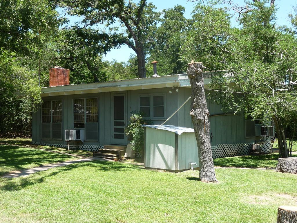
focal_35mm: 48
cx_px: 148
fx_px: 412
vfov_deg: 30.3
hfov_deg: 39.7
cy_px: 112
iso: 100
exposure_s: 1/250
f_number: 4.2
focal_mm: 8
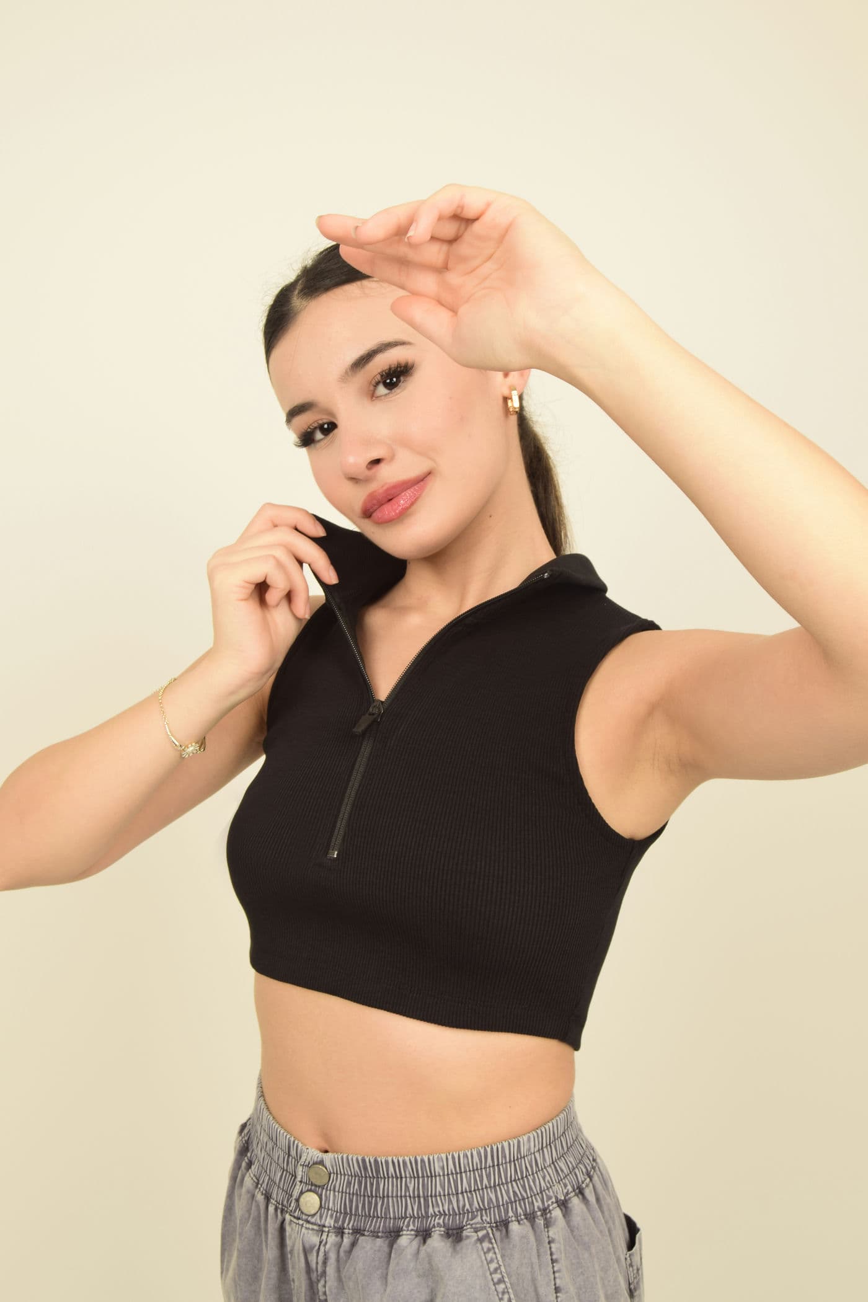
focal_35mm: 39
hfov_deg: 34.2
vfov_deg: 49.6
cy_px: 651
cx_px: 434
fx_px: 1410
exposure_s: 1/125
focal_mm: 26
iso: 100
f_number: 10
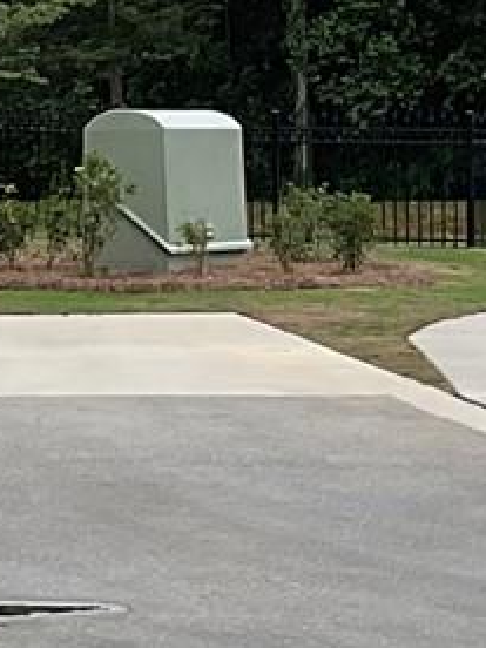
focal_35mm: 215
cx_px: -599
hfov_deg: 6.6
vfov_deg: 9.2
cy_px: 110
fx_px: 4025
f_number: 1.8
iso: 16
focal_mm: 3
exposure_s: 1/929
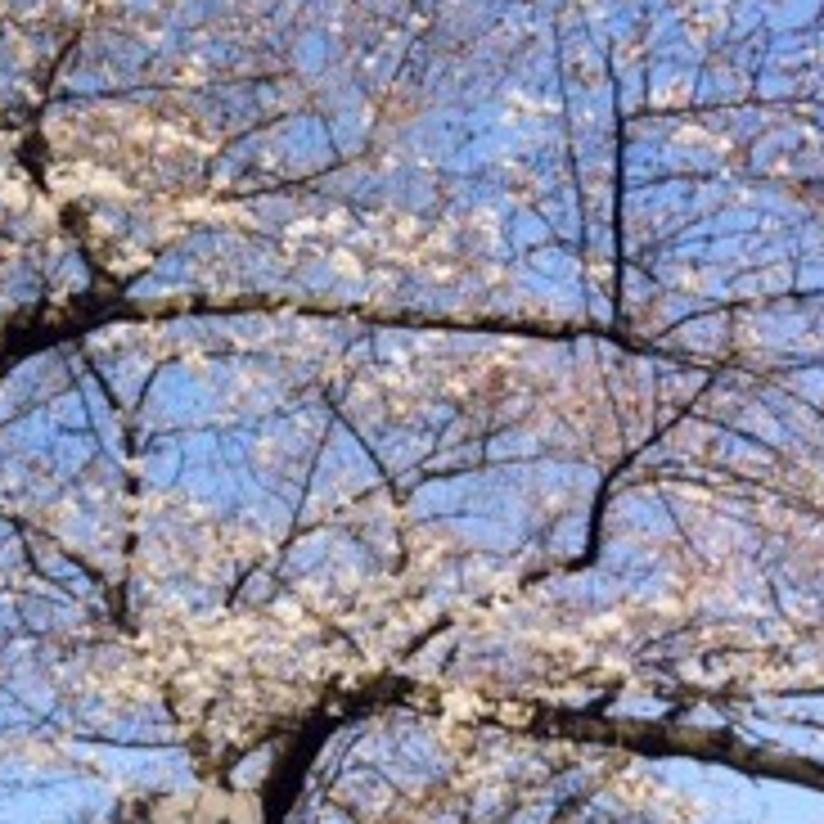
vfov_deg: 26.8
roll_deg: +4.5
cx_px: 153
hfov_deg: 26.7
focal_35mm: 63
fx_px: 1697
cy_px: 158
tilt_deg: +44.8
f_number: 2.2
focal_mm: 4.15
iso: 32
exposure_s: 1/989
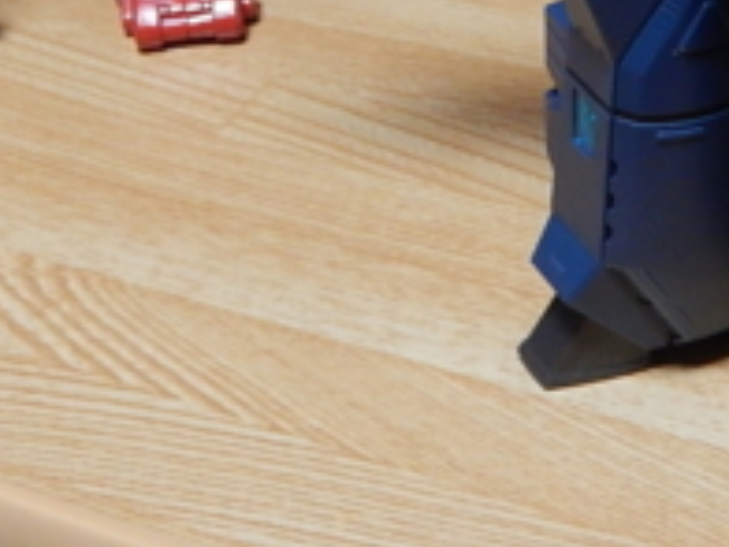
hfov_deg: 20.0
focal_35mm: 98
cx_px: 335
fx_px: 2064
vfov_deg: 14.5
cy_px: -130
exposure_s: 1/13
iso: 400
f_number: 3.8
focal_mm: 5.7
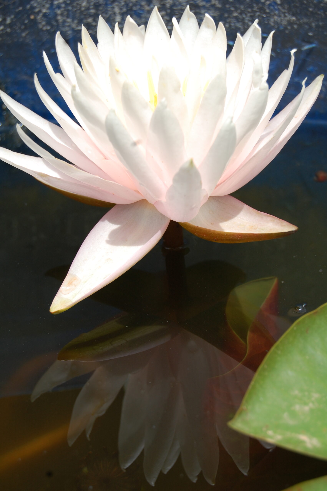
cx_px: 164
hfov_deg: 16.5
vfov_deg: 24.6
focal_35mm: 82
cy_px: 246
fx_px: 1126
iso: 200
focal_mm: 55
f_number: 9
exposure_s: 1/320
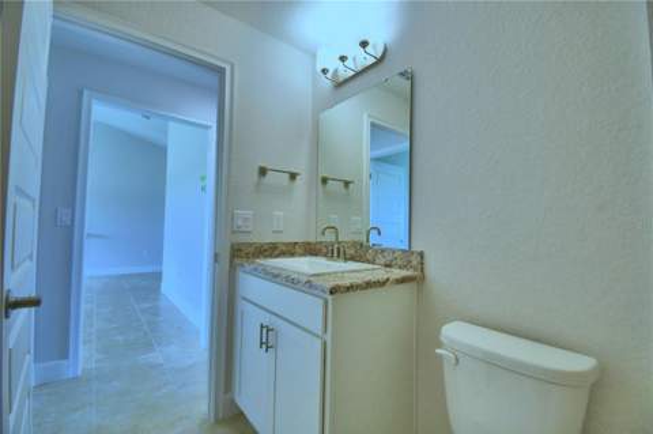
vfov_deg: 77.2
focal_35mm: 15
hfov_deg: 100.4
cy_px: 217
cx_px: 326
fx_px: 272
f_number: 4.5
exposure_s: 1/80
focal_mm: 10
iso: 400
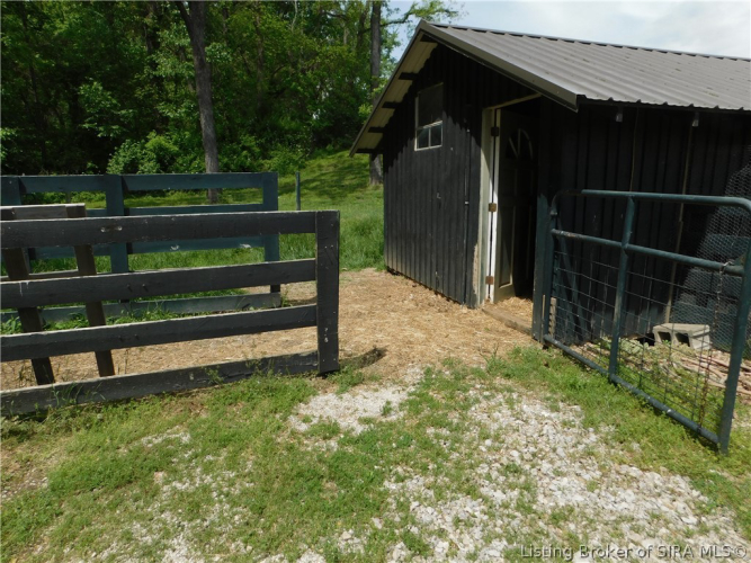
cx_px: 376
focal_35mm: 23
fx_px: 499
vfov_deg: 58.9
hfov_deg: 73.9
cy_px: 282
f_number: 3
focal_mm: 4
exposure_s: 1/1500
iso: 125
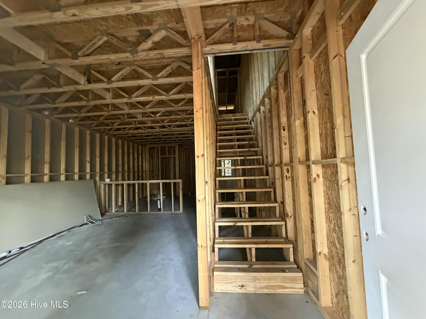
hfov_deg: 102.1
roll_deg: +2.9
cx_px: 213
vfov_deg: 85.7
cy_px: 160
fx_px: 172
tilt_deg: +4.5
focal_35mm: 14
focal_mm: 2.22
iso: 1000
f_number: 2.2
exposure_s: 1/60
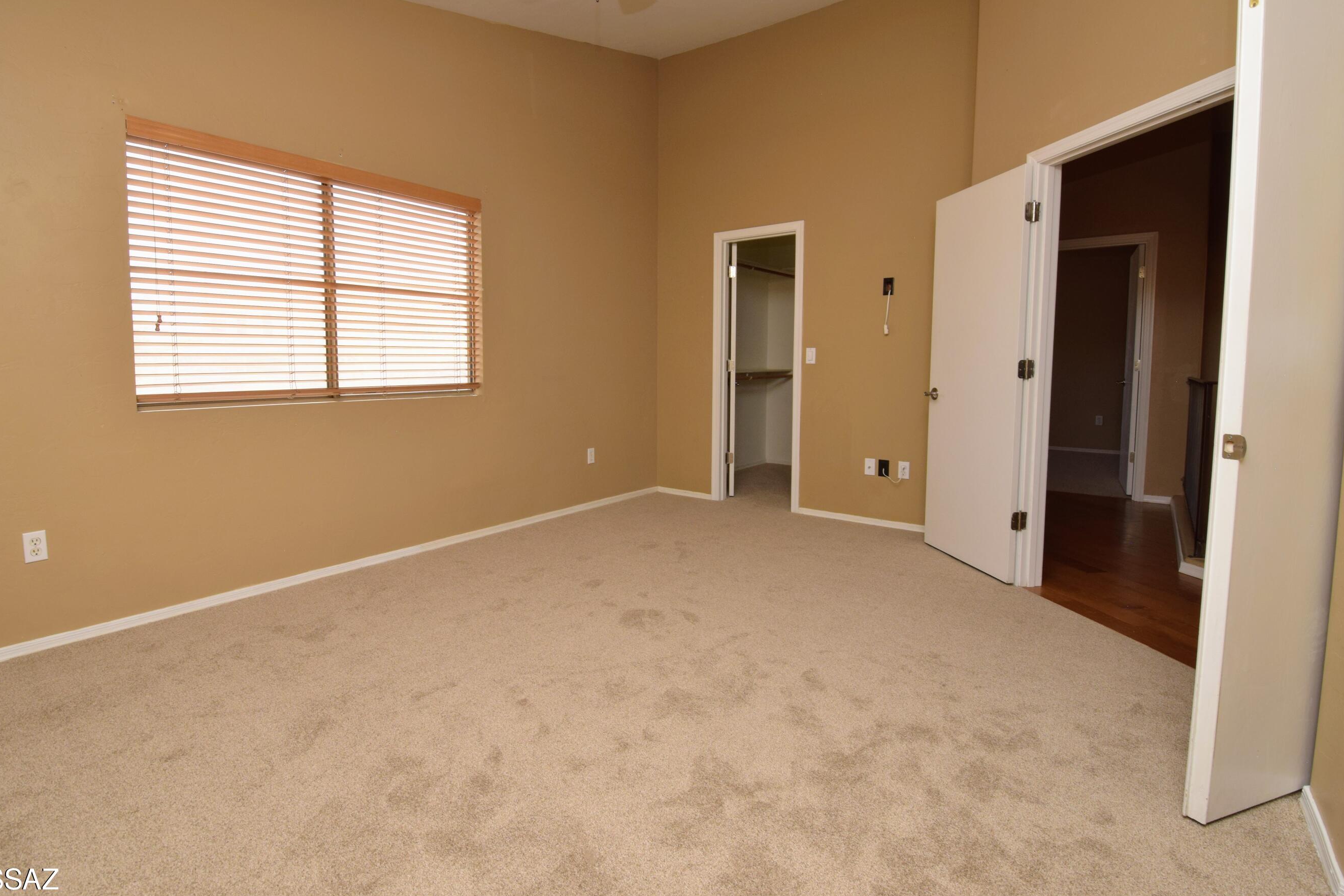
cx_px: 613
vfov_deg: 70.4
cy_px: 418
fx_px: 635
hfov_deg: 93.0
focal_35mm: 17
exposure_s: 1/50
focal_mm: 10
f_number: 9
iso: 400
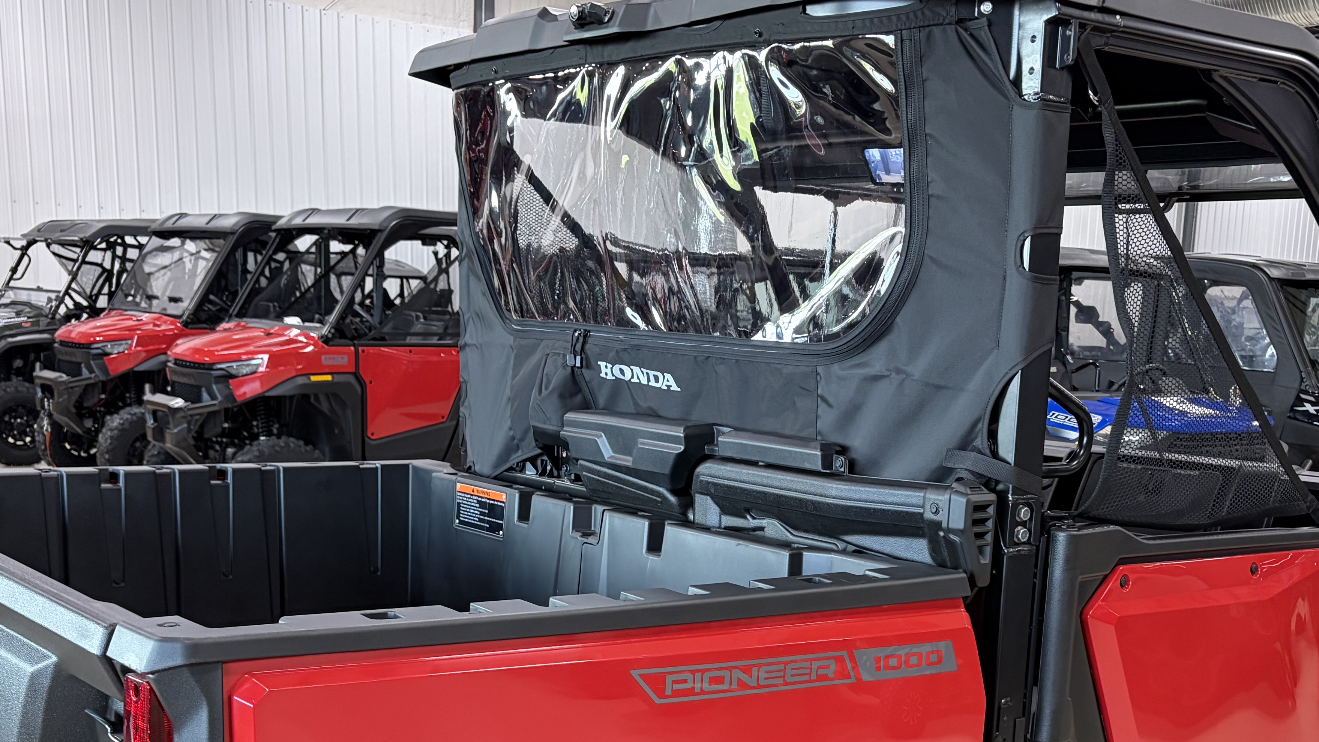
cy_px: 665
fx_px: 1609
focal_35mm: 46
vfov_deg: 25.2
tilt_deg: -14.4
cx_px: 771
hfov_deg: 44.4
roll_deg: -2.5
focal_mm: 5.96
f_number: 1.6
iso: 125
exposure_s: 1/60
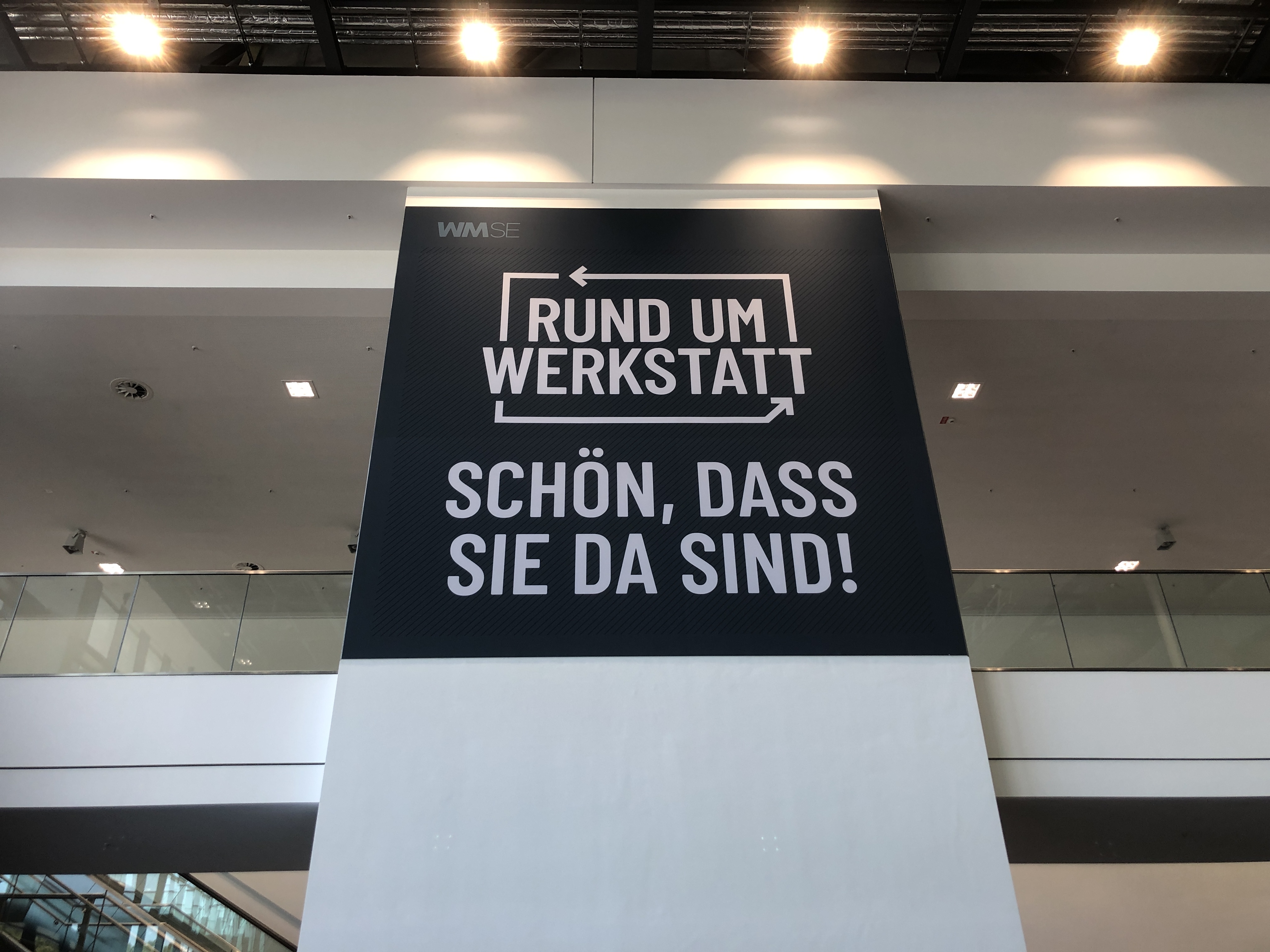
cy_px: 476
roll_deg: -0.3
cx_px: 635
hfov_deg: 63.4
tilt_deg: +32.0
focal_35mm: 28
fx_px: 1027
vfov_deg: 49.7
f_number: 1.8
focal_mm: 3.99
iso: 40
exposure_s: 1/100
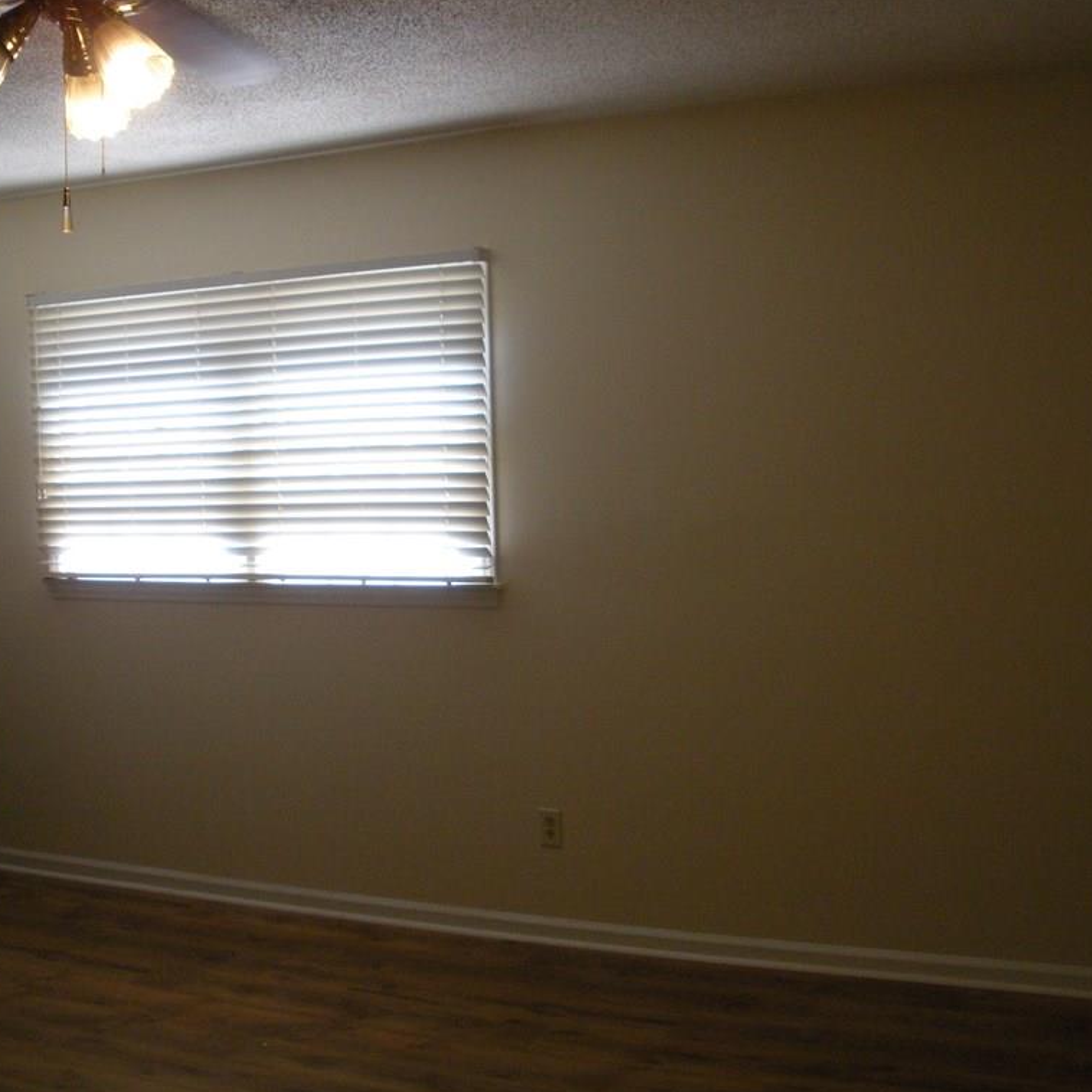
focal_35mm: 43
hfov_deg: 39.2
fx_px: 1535
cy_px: 545
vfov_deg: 39.2
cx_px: 578
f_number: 3.5
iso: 249
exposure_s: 1/70.6
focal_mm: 6.3
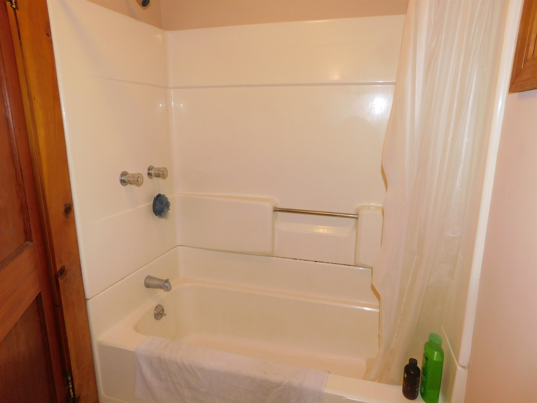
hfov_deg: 73.9
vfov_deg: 58.9
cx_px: 268
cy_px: 202
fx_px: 357
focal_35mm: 23
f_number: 3
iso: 200
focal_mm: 4
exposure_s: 1/30
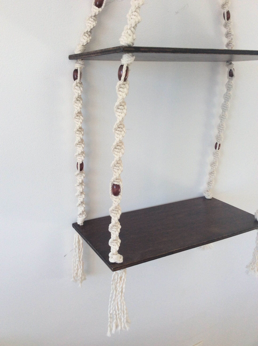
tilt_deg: -23.9
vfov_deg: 56.9
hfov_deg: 44.1
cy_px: 173
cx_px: 129
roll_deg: -2.2
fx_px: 319
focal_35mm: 32
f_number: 2.4
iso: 50
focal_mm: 3.3
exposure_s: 1/100
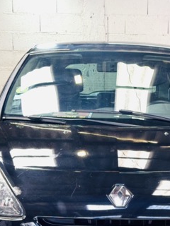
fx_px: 629
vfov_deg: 20.1
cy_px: 200
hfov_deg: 15.4
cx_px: 116
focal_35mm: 96
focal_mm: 6.76
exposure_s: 1/121
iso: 50
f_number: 1.78
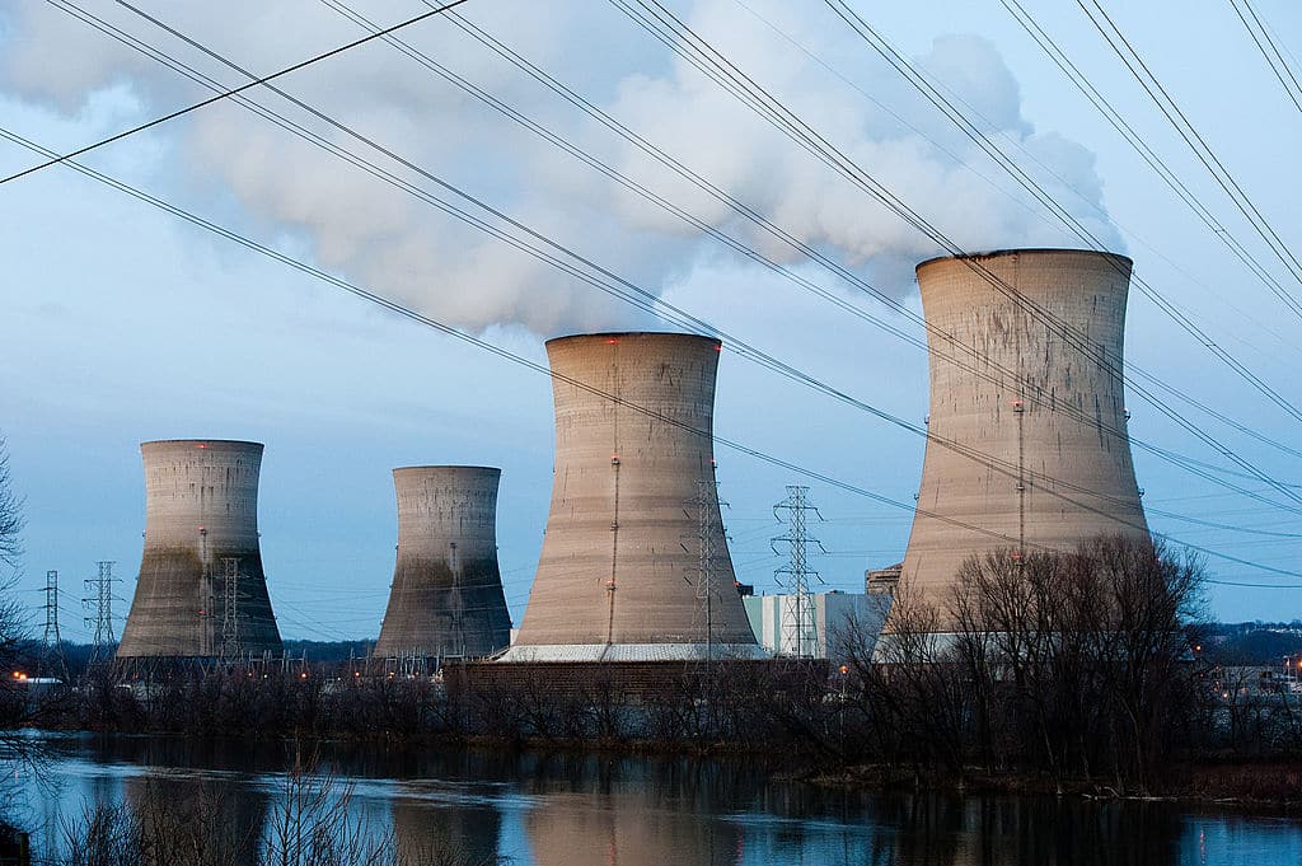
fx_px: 2530
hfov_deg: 28.9
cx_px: 651
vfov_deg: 19.4
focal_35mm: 70
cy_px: 433
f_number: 5.6
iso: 2000
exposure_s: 1/100
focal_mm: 70
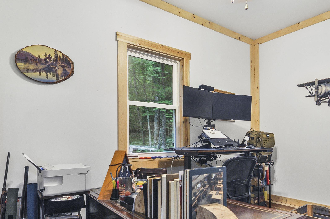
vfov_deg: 52.8
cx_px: 198
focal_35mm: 24
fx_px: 217
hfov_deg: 73.7
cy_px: 140
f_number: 5
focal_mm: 11
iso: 400
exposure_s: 1/5
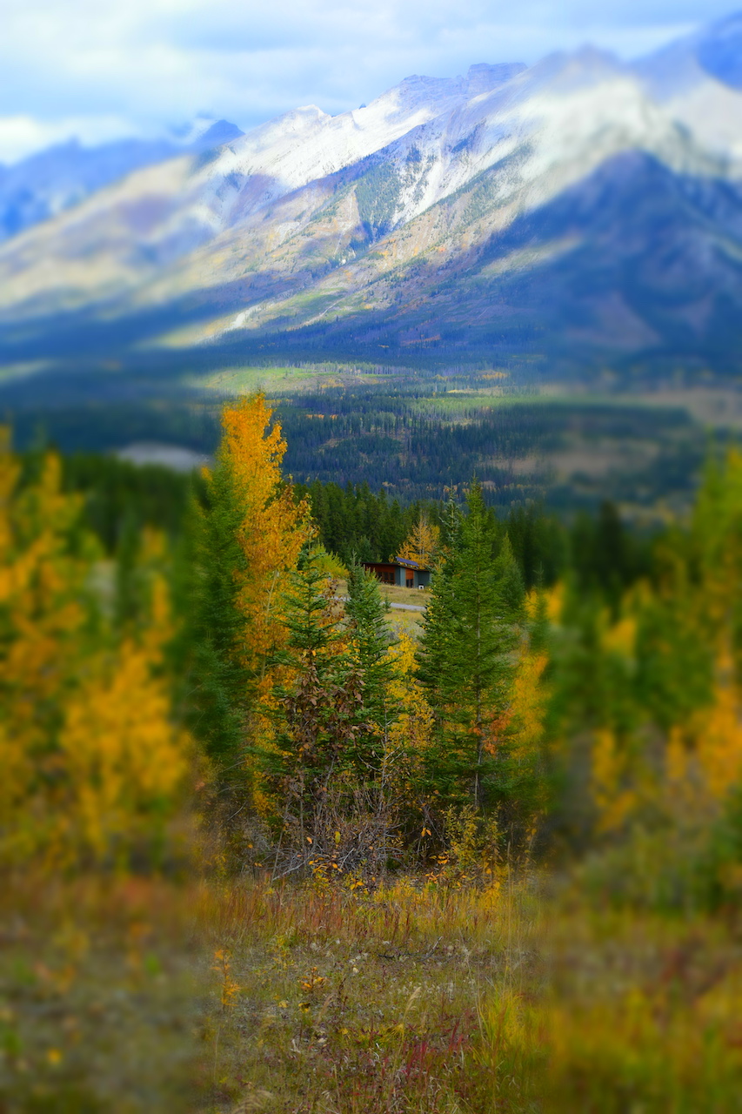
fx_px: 2551
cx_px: 371
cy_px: 557
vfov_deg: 24.6
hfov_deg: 16.5
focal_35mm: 82
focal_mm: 55
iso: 400
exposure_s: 1/250
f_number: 10
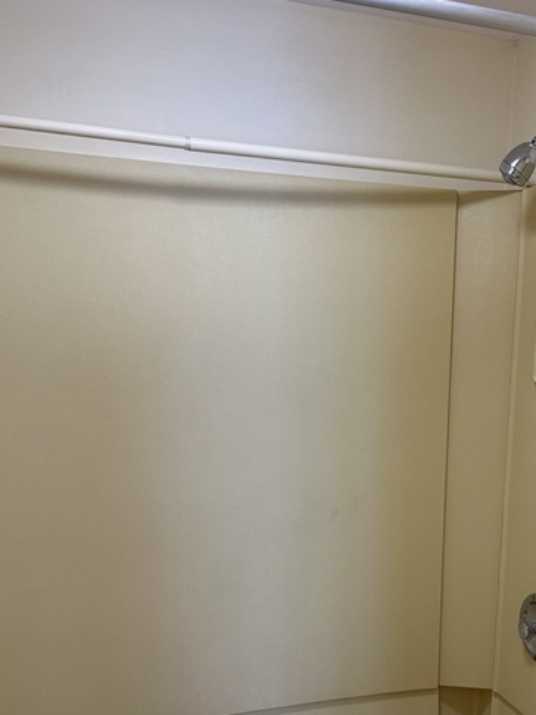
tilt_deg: -13.2
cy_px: 543
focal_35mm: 38
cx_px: 401
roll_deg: -2.2
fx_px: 784
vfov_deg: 47.0
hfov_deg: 36.9
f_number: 1.78
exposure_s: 1/120
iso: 200
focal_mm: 6.86
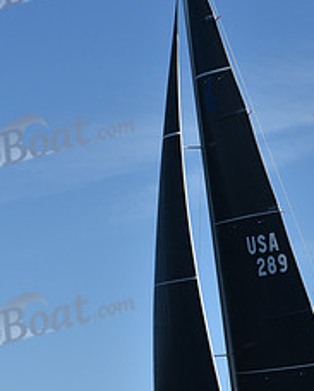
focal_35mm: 167
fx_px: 1936
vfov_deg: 11.5
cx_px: 224
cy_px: 216
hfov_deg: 9.3
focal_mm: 70
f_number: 8
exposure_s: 1/1600
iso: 250
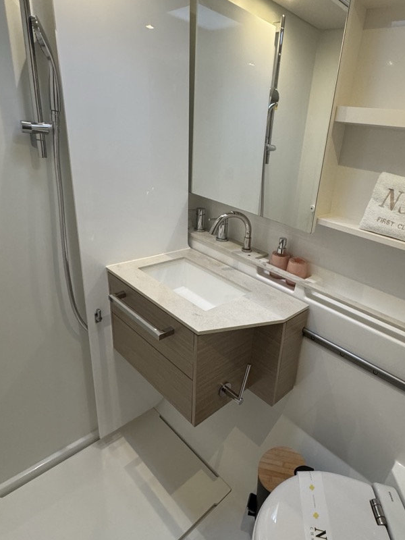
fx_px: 328
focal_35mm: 21
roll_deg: -7.6
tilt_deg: -19.7
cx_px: 279
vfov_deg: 78.9
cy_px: 254
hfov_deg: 61.5
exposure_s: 1/99
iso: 320
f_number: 2.2
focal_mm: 2.22
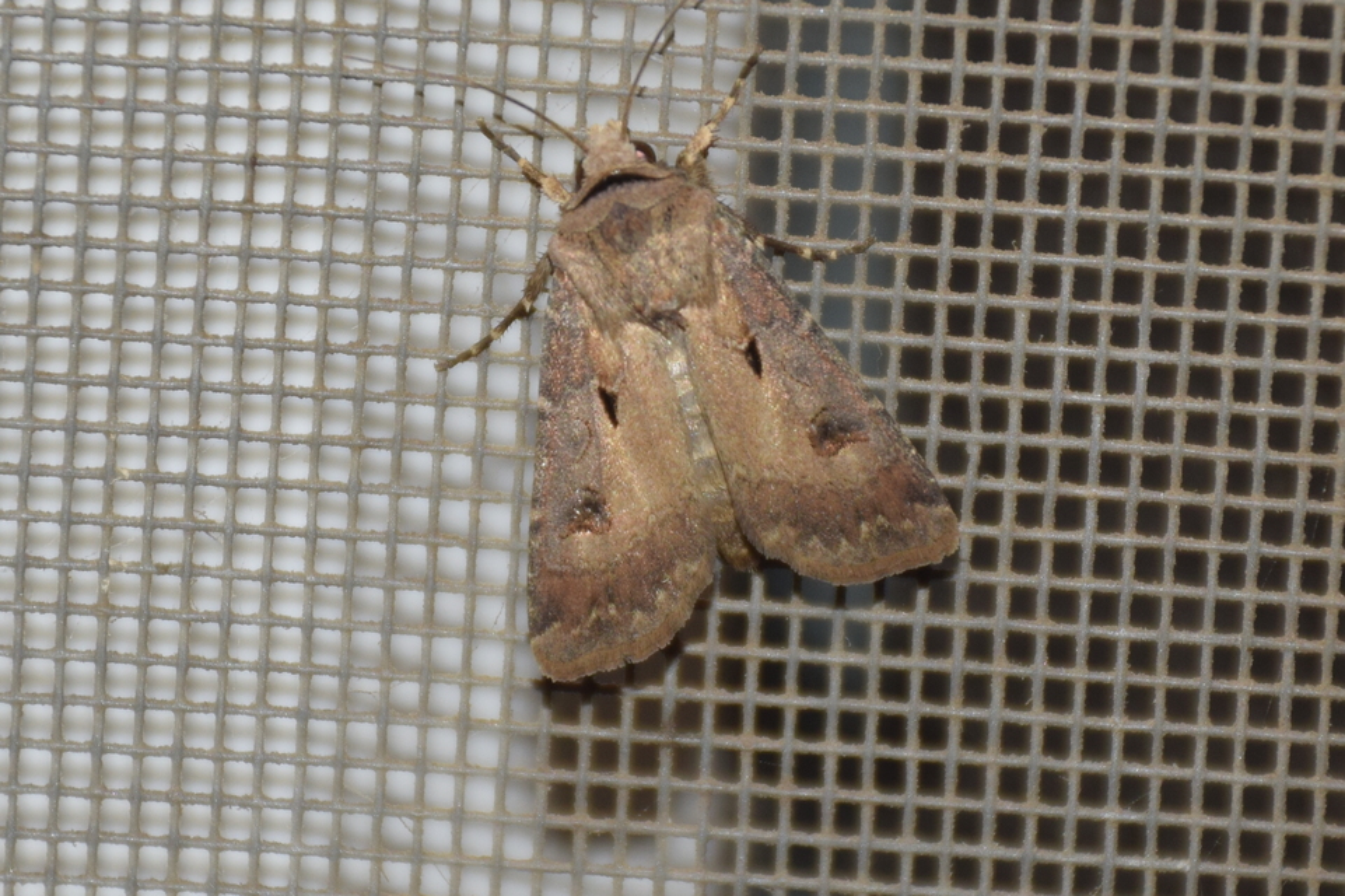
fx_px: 7843
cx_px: 672
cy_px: 448
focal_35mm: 210
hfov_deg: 9.8
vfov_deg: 6.5
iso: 320
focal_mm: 140
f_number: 7.1
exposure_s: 1/60
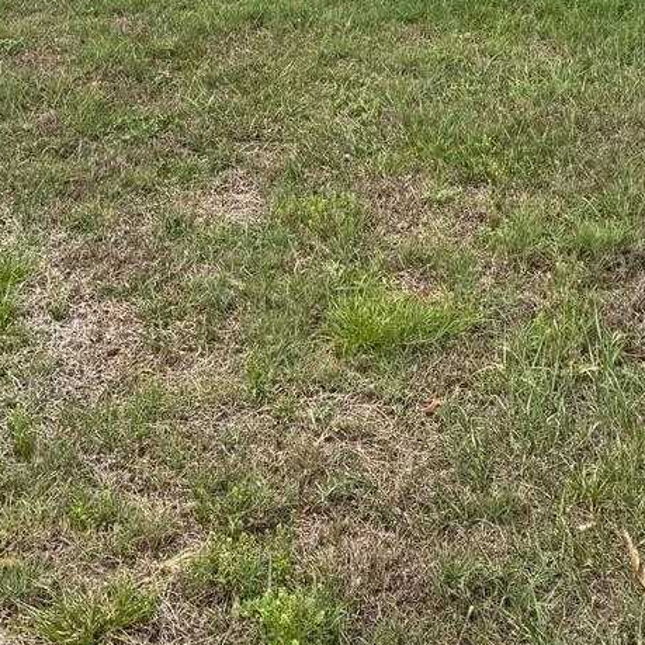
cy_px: -157
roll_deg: +0.2
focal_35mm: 74
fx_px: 1560
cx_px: 330
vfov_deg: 21.5
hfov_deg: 23.4
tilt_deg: -4.1
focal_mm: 6.76
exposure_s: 1/4310
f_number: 1.78
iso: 80
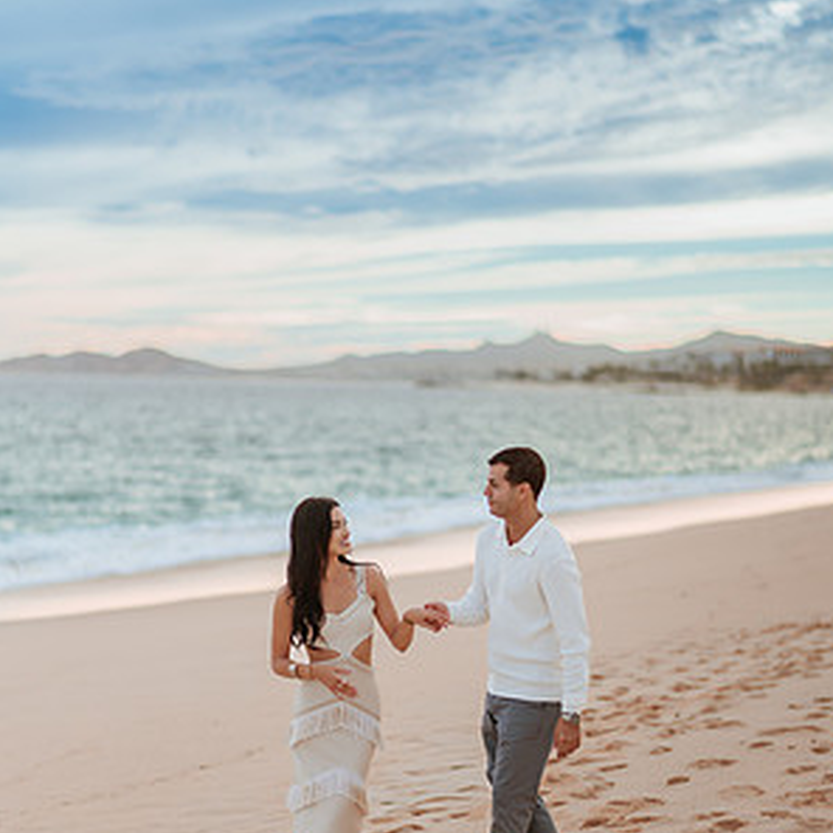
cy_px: 518
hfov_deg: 23.1
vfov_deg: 23.0
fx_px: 2042
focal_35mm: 75
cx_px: 419
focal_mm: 58
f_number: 1.6
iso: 250
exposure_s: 1/6400
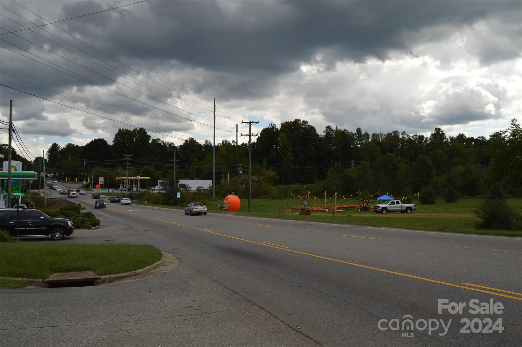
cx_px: 261
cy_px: 174
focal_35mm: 30
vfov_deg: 43.5
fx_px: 435
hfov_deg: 62.0
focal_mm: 20
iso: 100
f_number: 10
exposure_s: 1/200
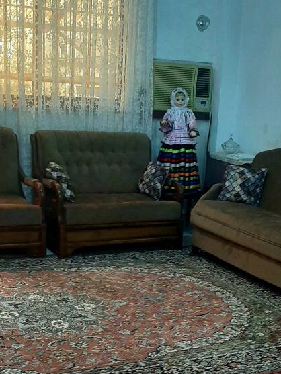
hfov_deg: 26.1
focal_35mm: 56
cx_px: 168
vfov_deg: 33.7
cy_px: 277
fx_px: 606
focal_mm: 3.93
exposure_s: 1/50
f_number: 1.7
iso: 125
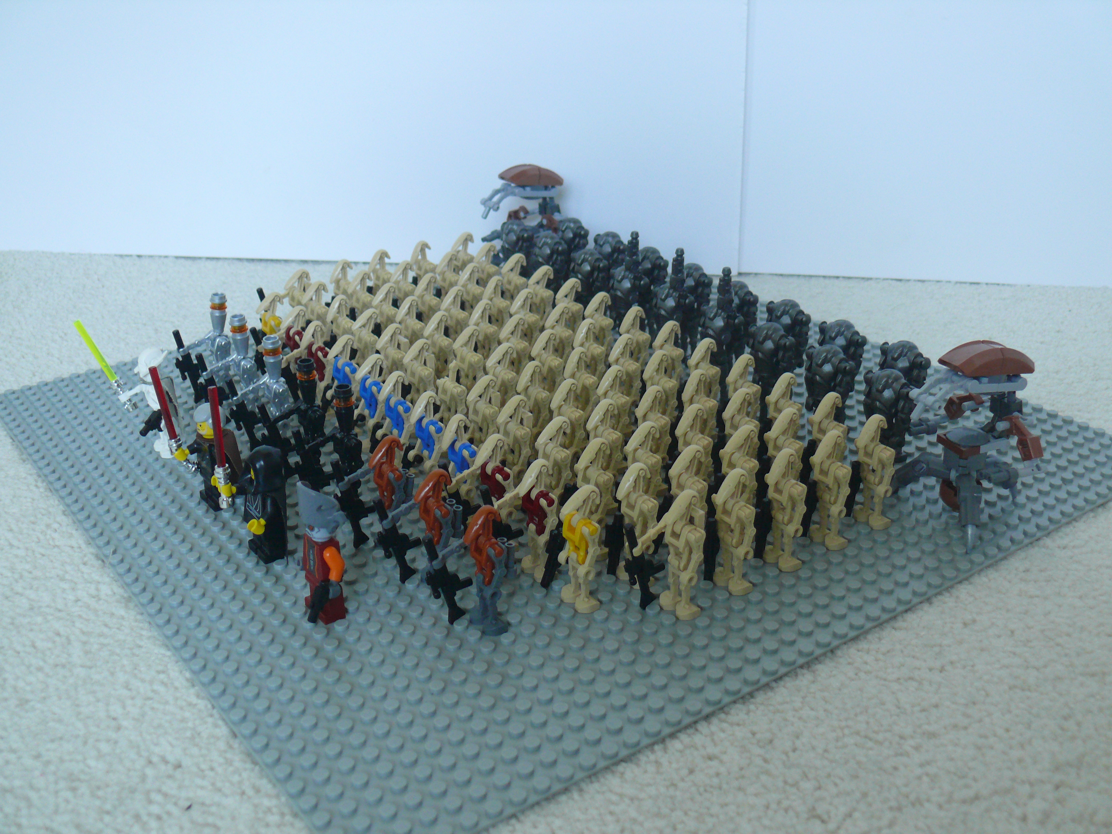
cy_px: 417
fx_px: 1285
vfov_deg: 36.0
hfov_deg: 46.8
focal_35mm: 40
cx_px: 556
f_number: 2.8
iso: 200
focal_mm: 8.4
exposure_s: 1/20
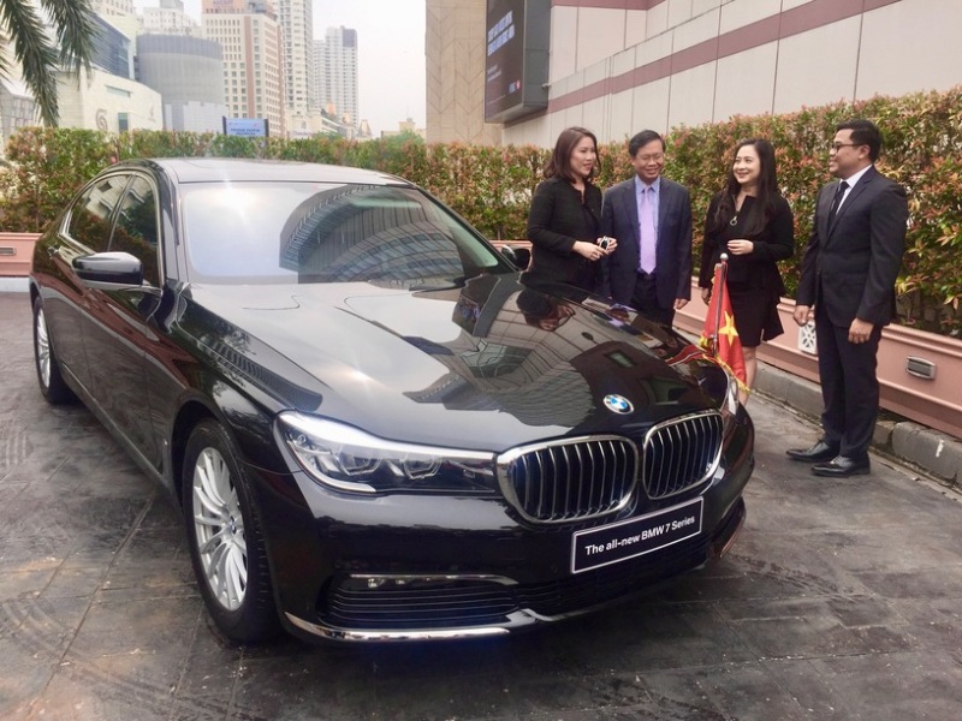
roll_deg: -1.9
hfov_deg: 61.7
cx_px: 481
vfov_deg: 48.2
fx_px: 806
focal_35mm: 29
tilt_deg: -10.5
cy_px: 360
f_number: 2.2
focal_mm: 4.15
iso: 32
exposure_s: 1/898
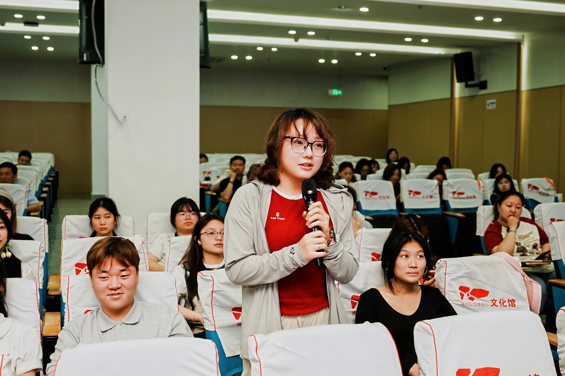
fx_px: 659
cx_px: 282
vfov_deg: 31.9
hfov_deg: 46.4
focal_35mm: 42
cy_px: 188
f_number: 2.8
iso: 500
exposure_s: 1/250
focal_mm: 28
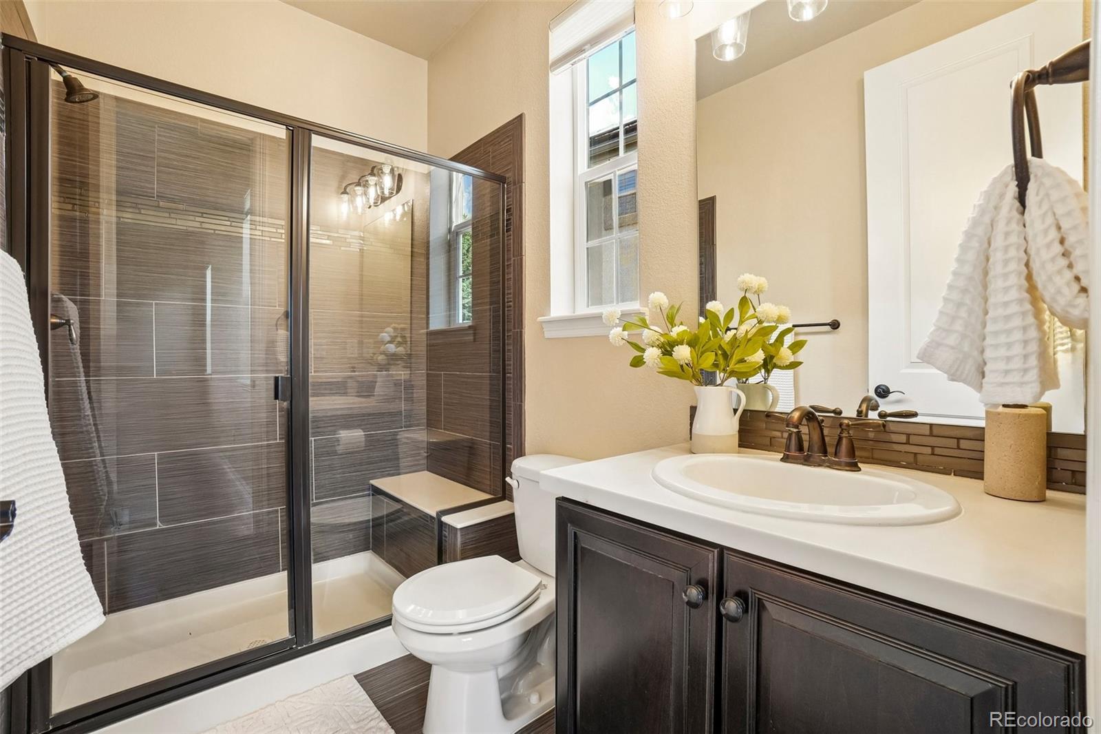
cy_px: 367
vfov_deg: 77.3
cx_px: 550
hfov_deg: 100.4
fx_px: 459
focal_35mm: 15
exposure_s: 1/20
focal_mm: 10
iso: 400
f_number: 8
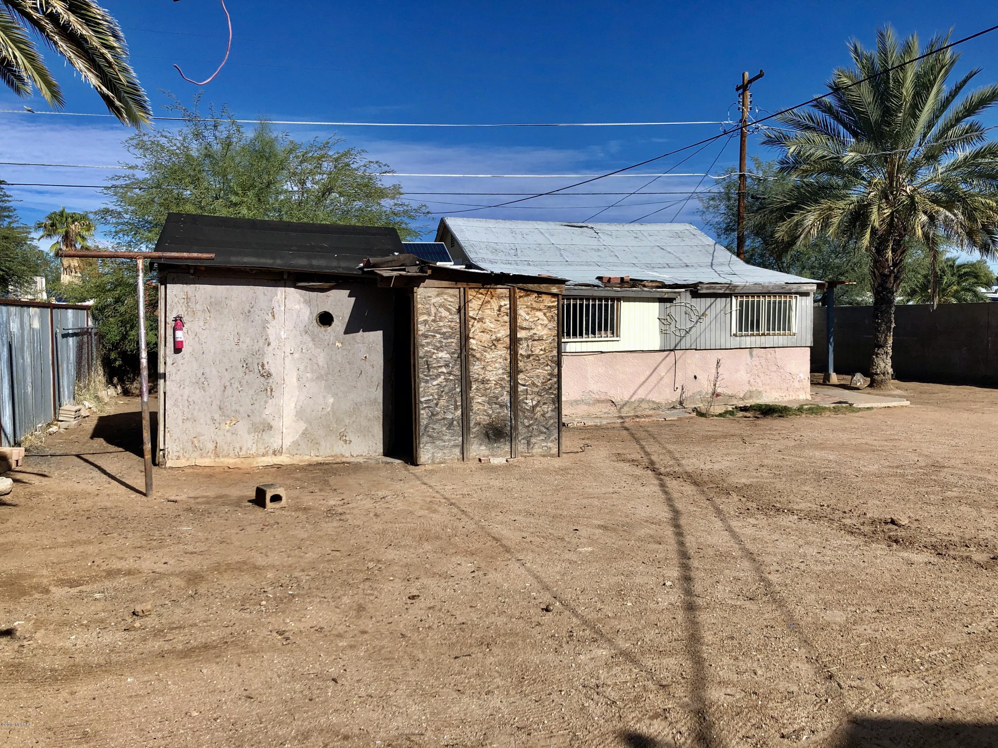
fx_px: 807
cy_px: 374
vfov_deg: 49.7
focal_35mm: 28
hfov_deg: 63.4
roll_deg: +0.4
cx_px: 499
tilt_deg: -2.9
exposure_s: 1/3745
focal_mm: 4
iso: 25
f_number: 1.8
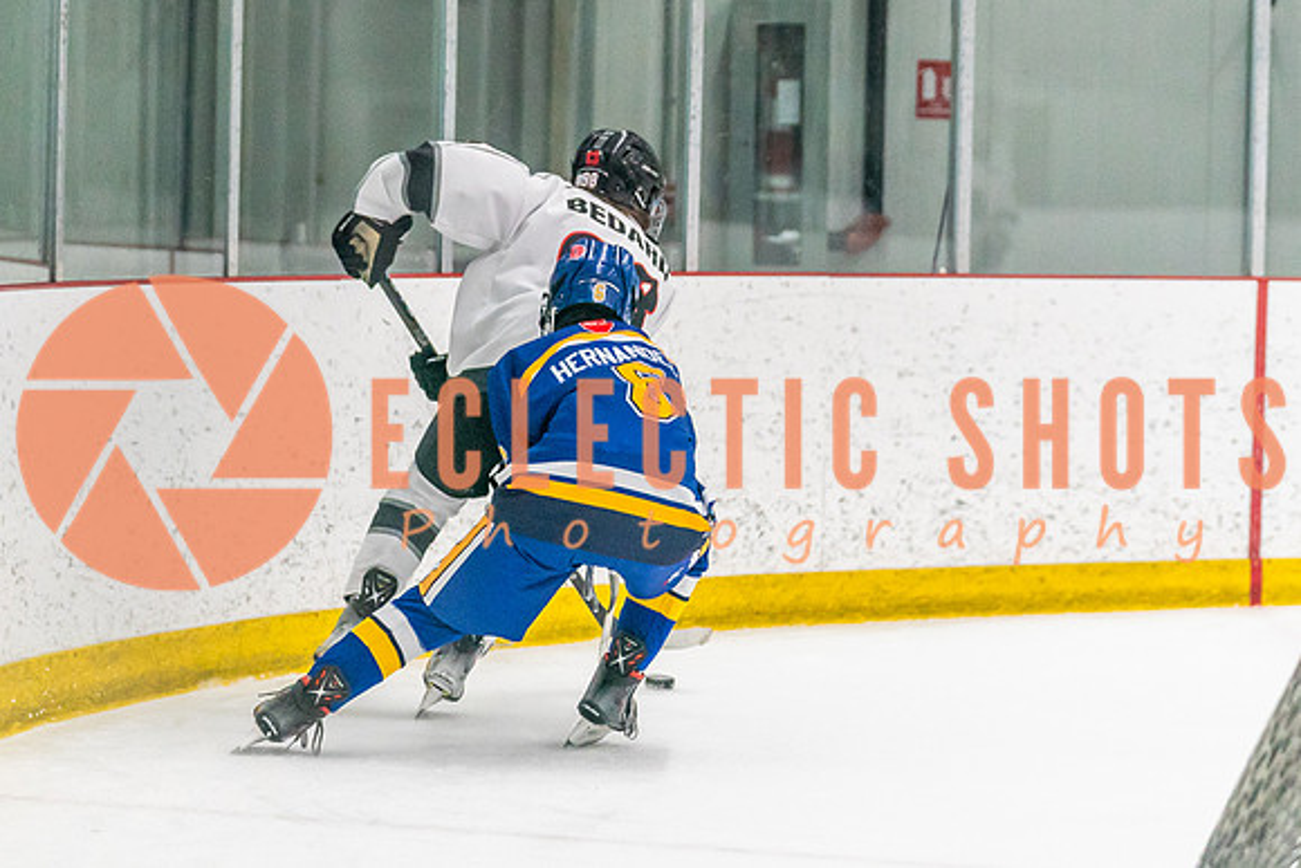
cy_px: 346
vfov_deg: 7.4
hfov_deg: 11.1
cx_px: 521
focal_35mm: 185
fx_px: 6670
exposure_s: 1/1250
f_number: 2.8
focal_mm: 104
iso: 3200
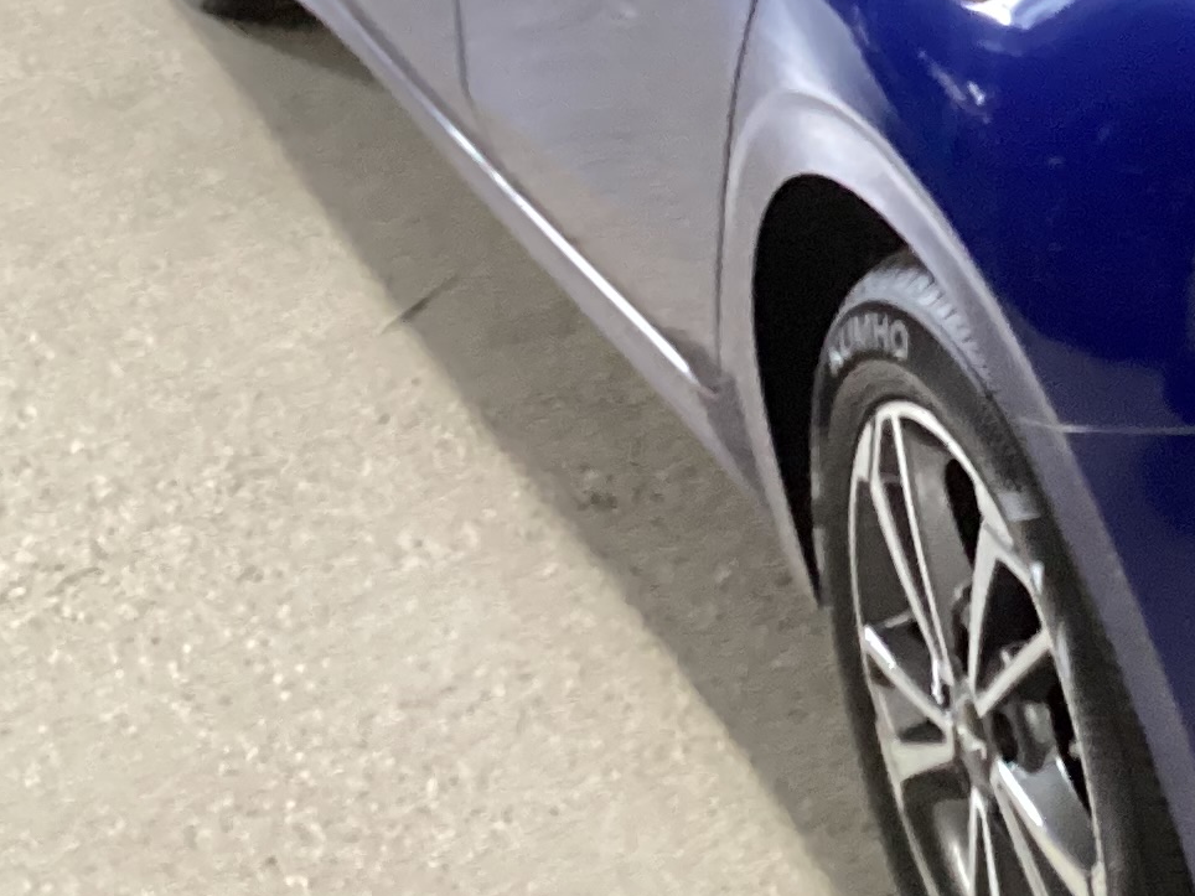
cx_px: 1978
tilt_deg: -21.8
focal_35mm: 105
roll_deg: -0.6
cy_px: 69
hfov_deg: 16.4
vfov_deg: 13.9
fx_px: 3625
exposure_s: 1/40
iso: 400
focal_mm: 3.3
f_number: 2.4
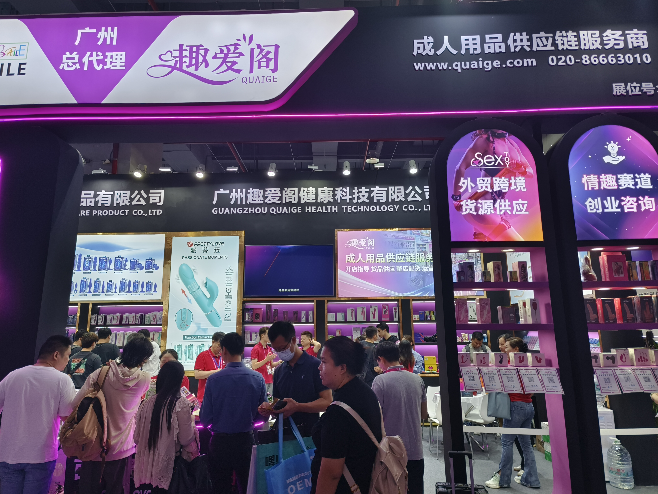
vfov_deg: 58.9
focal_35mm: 23
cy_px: 247
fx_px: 437
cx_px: 329
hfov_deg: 73.9
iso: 263
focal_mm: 5.5
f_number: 1.75
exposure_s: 1/100
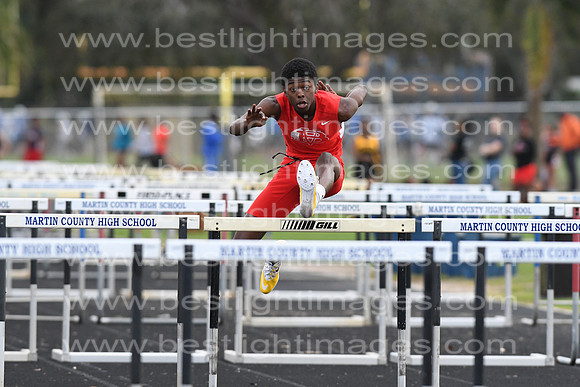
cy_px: 194
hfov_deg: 4.6
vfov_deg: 3.1
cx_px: 290
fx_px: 7251
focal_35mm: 450
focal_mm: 300
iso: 1600
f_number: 4
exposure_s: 1/2000
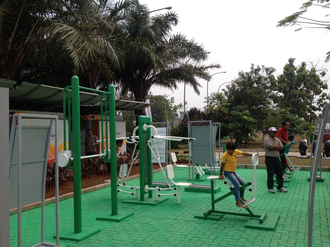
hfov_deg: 52.6
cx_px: 165
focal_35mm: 35
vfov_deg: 40.7
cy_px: 124
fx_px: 334
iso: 50
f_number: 2.4
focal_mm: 4.28
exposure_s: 1/1255
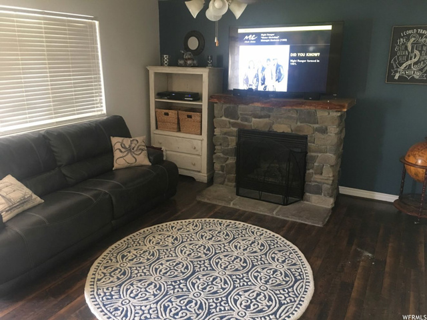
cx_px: 214
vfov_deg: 48.2
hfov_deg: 61.7
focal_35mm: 29
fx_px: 358
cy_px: 160
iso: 80
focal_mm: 4.15
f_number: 2.2
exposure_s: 1/10
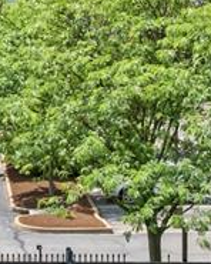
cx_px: -48
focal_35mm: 114
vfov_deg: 16.9
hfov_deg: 13.1
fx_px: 890
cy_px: 115
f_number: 2.8
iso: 100
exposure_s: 1/2000
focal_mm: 8.38
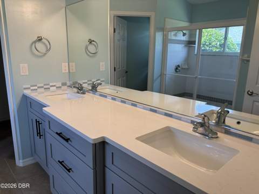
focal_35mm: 26
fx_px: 194
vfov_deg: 53.0
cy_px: 97
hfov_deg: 67.4
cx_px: 130
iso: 64
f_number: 1.6
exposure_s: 1/120
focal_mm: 5.96
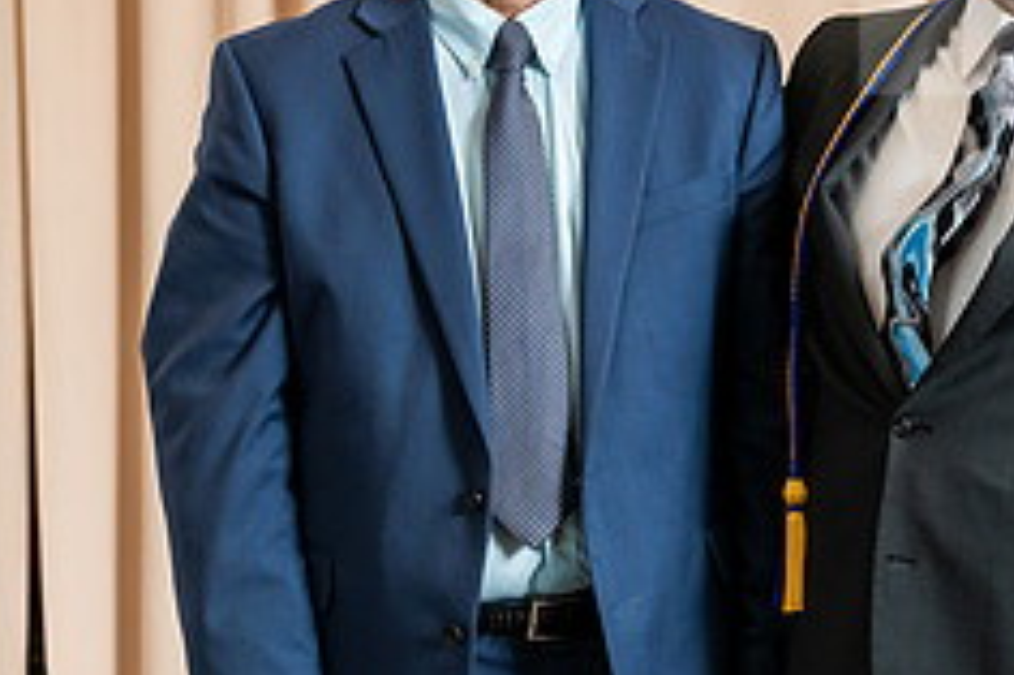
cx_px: 730
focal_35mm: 123
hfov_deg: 16.6
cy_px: 256
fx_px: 3462
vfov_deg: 11.1
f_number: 4.5
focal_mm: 50
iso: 1600
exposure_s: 1/200
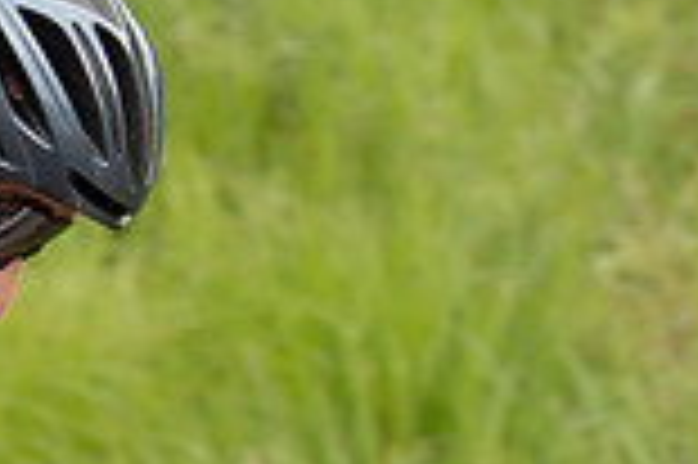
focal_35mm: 2300
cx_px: 94
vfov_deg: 0.6
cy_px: 176
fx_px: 44547
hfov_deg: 0.9
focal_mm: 200
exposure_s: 1/1000
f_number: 4
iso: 320
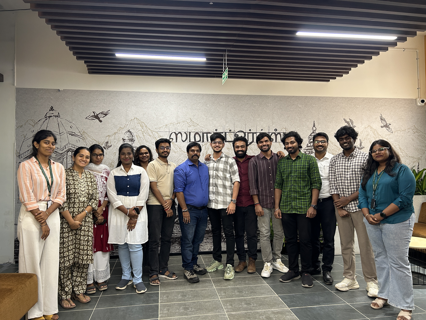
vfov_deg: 53.1
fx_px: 320
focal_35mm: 26
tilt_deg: -1.5
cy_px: 160
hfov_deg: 67.3
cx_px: 213
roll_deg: -1.0
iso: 125
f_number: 1.5
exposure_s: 1/50
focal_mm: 5.7
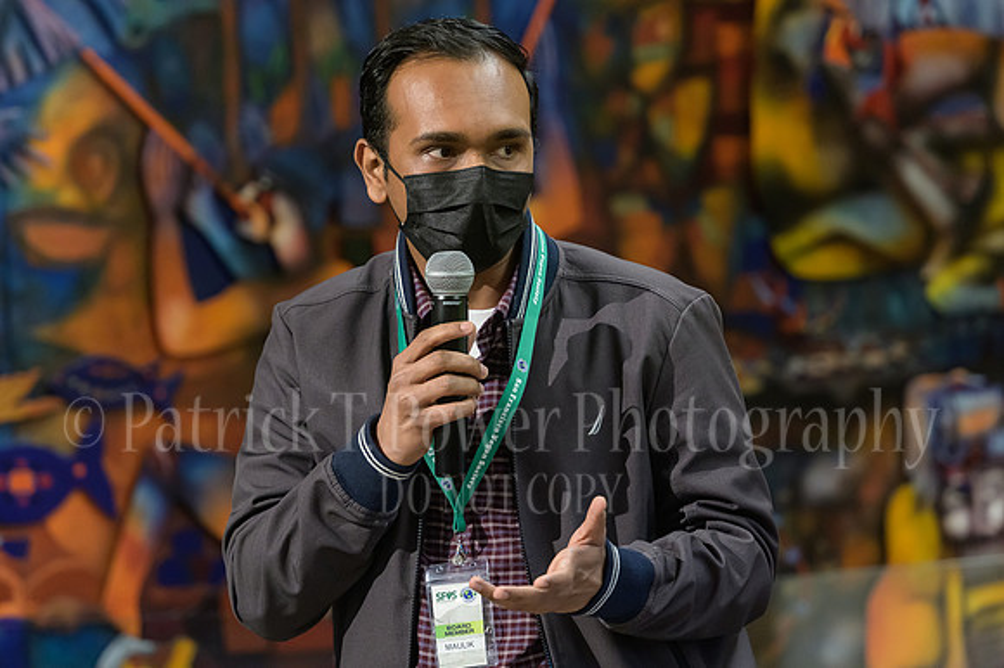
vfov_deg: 5.3
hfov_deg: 8.0
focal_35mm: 259
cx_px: 502
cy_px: 308
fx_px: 7208
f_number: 4
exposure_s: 1/250
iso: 4000
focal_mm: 240
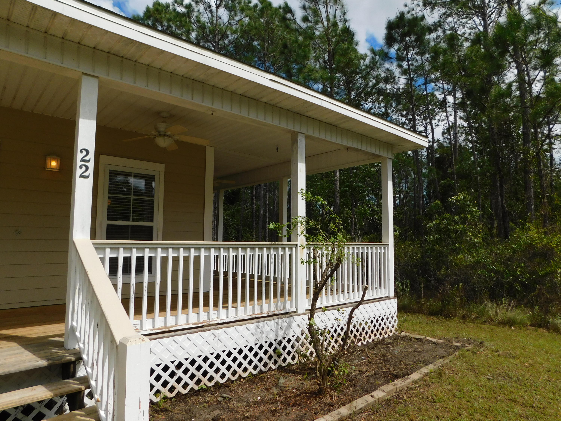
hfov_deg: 73.9
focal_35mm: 23
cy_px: 210
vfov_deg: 58.9
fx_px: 373
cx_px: 280
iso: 125
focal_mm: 4
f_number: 6
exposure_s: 1/800
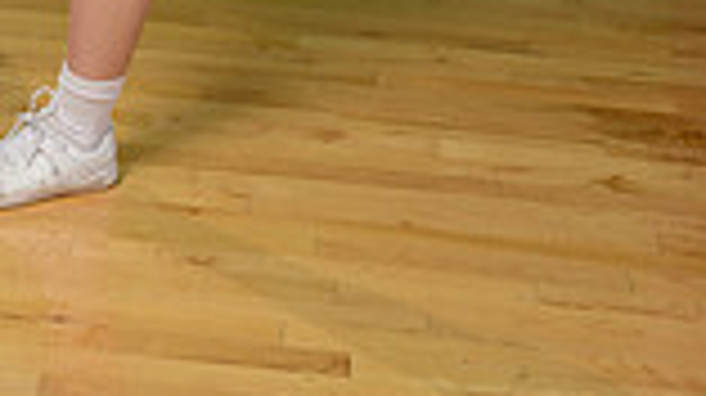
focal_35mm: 123
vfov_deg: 8.9
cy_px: -567
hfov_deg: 17.2
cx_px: 99
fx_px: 2301
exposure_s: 1/250
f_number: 5
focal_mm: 41
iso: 160
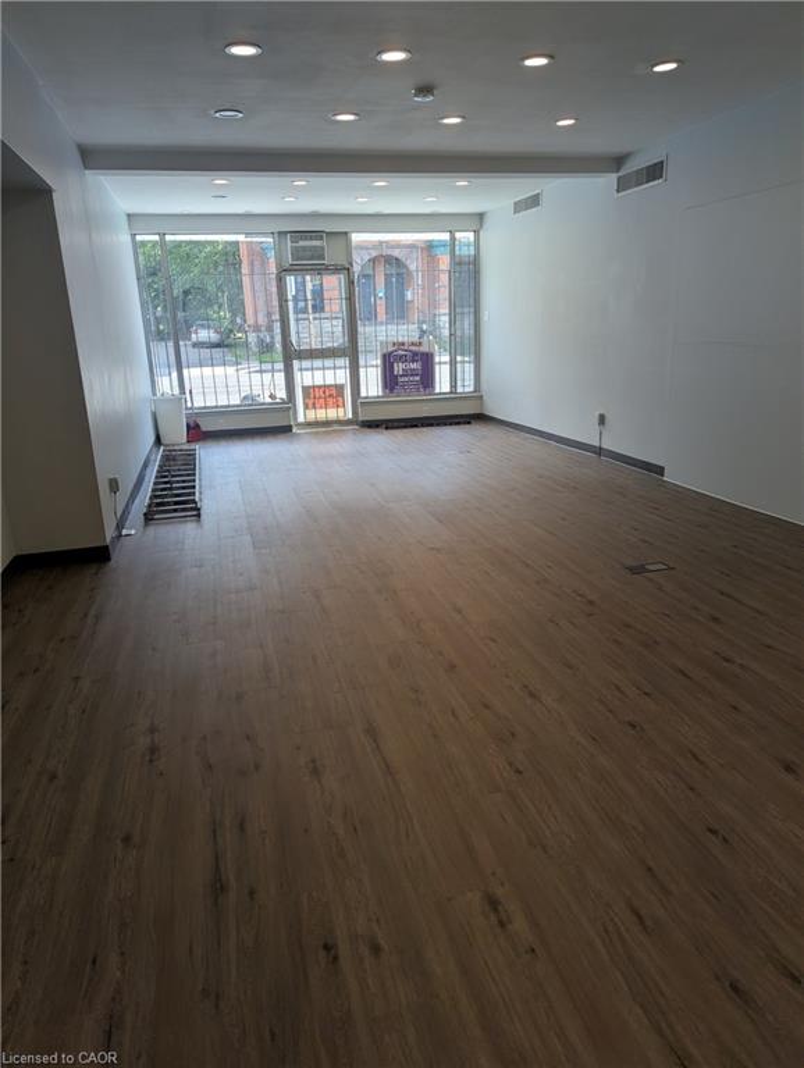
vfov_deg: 71.5
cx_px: 402
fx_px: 742
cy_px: 534
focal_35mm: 24
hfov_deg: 56.9
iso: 42
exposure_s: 1/324
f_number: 1.85
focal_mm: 6.81
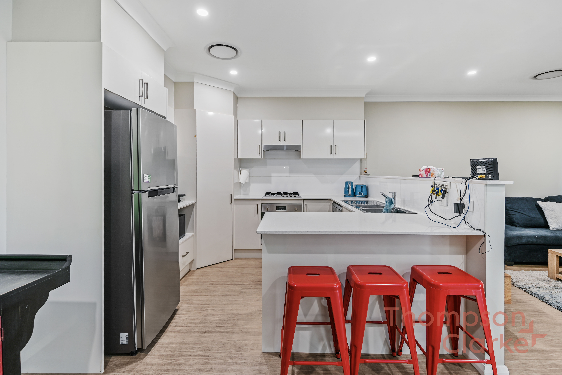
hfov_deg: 96.7
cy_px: 188
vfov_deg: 73.8
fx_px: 250
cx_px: 281
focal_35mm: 16
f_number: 4
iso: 100
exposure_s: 1/2.5
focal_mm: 16
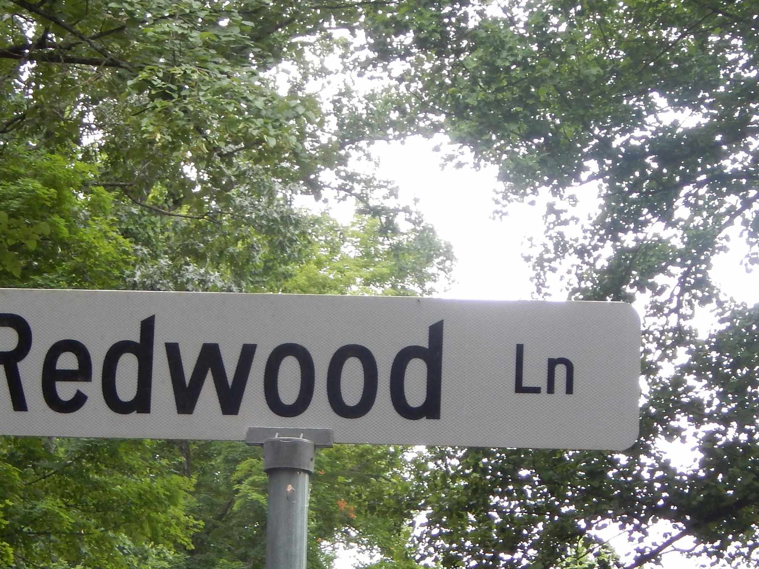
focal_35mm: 155
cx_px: 314
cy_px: 405
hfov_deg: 12.7
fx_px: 3398
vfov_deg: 9.6
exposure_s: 1/50
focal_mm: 15.2
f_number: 5.1
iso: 125
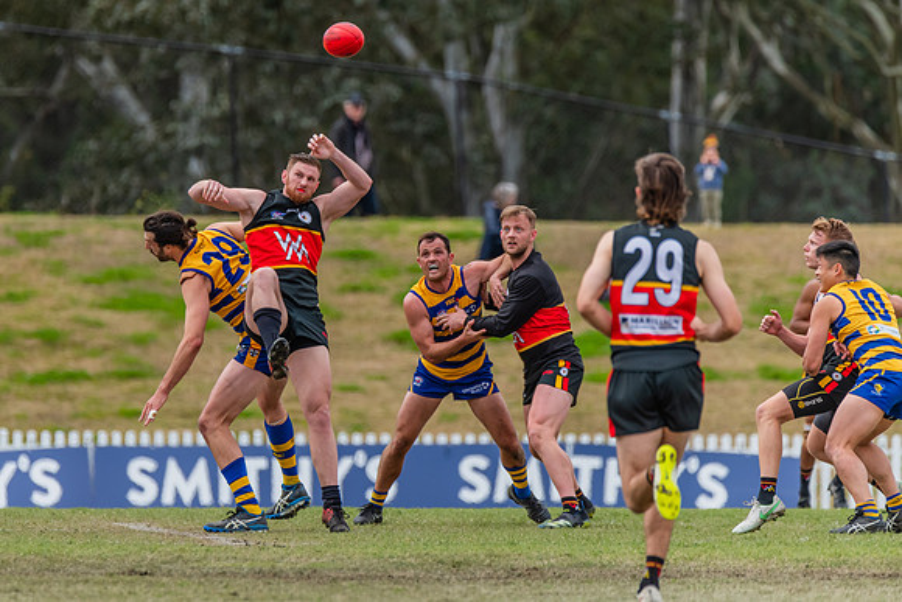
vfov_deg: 2.2
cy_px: 226
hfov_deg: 3.3
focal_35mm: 625
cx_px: 339
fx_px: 15652
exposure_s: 1/1600
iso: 800
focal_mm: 500
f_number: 6.3
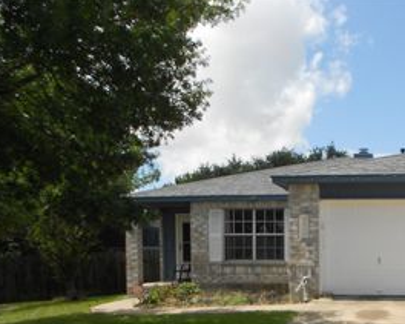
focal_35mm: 48
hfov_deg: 36.8
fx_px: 575
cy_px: 282
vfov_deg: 30.3
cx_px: 350
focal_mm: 4.6
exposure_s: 1/1000
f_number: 3.2
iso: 80
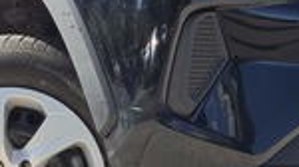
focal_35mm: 211
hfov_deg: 10.2
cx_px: 36
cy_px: 35
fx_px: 1671
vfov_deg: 5.7
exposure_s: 1/411
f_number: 2.4
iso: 25
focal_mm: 7
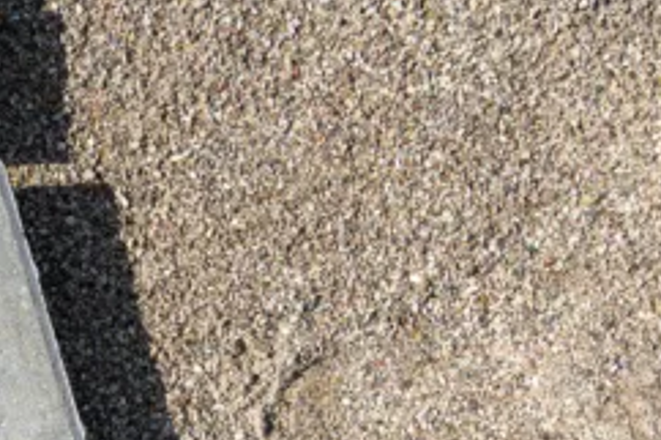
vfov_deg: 18.5
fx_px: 1266
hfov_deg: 27.0
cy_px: 558
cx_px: -57
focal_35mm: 69
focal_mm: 8.8
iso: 125
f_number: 4
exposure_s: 1/160
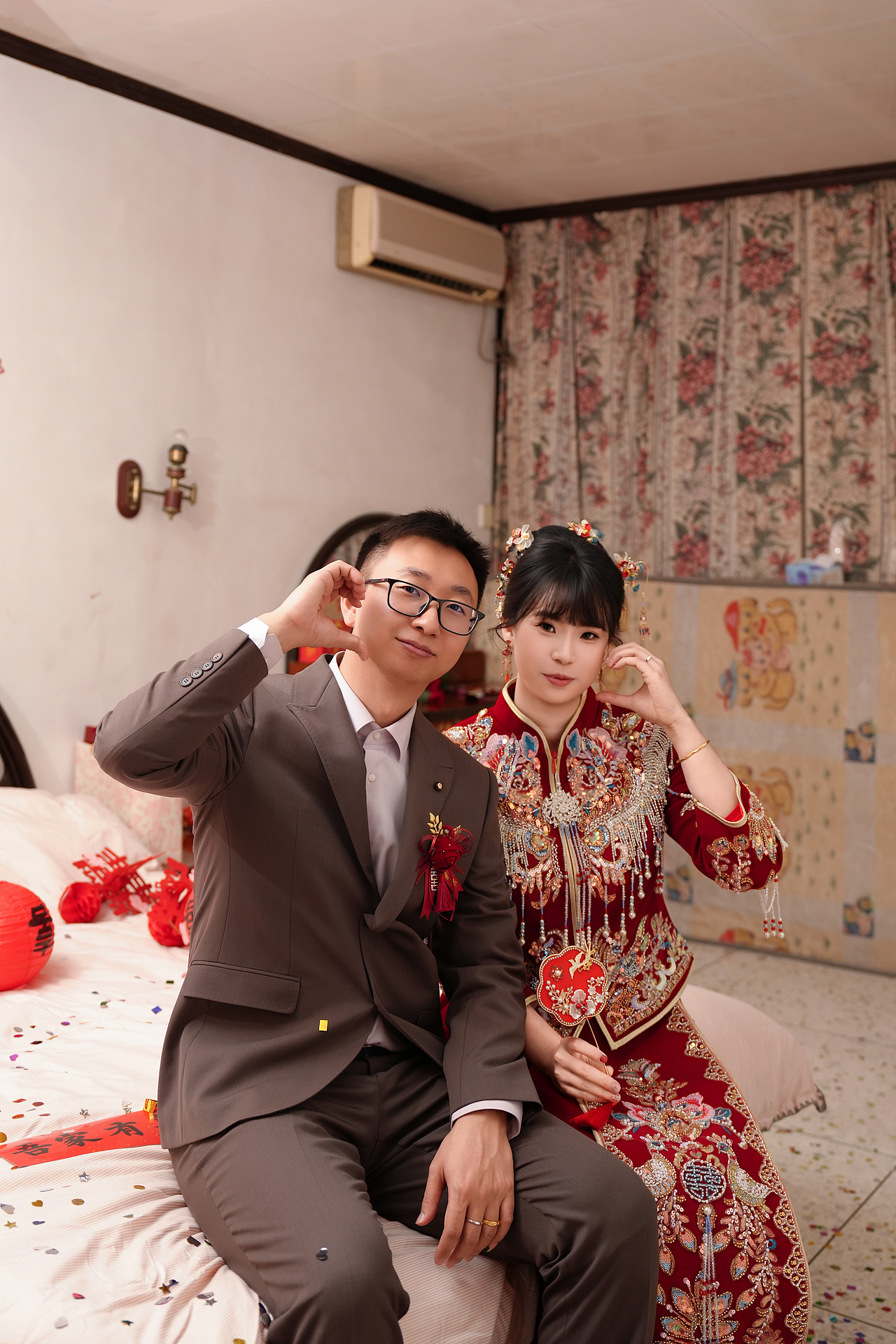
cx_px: 448
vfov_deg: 54.4
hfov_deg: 37.9
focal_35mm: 35
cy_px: 672
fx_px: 1307
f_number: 2.8
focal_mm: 35
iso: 200
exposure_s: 1/100
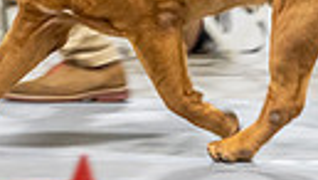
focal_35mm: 674
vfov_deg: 1.8
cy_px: -154
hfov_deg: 3.2
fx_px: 5691
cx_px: -104
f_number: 2.8
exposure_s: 1/160
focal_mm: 143
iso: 3200
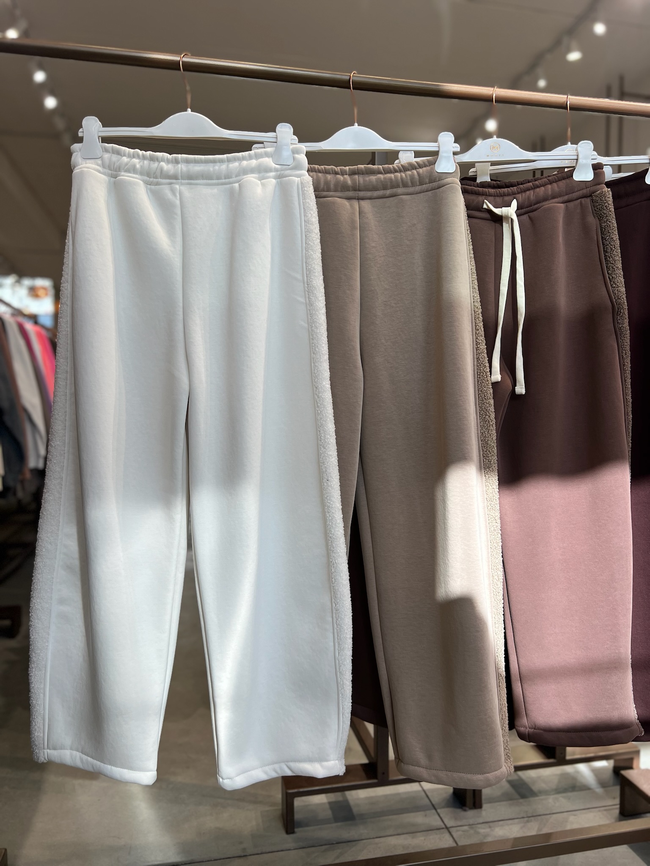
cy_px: 433
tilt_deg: -1.3
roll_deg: +0.0
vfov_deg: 67.3
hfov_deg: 53.1
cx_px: 325
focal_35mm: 26
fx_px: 651
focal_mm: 5.7
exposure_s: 1/365
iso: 50
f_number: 1.5
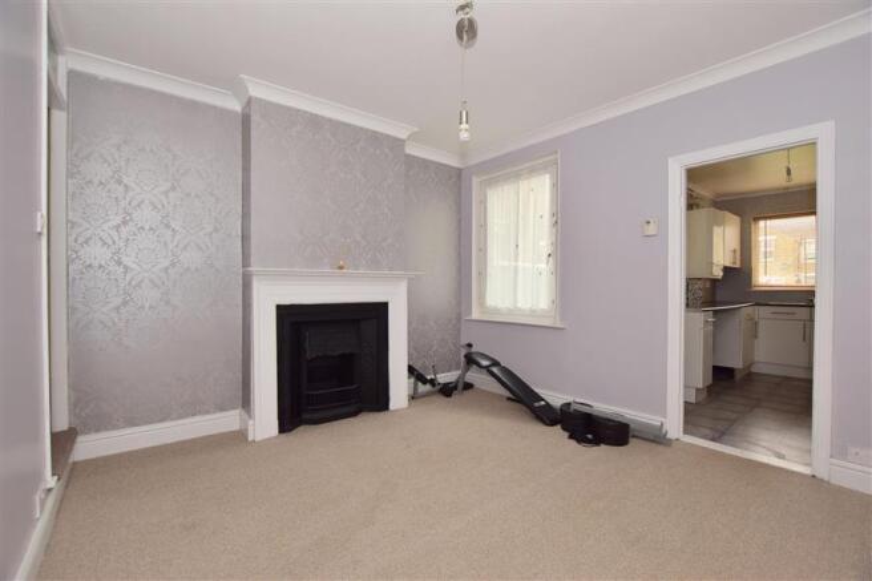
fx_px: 363
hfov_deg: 100.4
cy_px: 290
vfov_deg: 77.3
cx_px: 436
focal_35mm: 15
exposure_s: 1/125
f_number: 5.6
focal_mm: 10
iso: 400
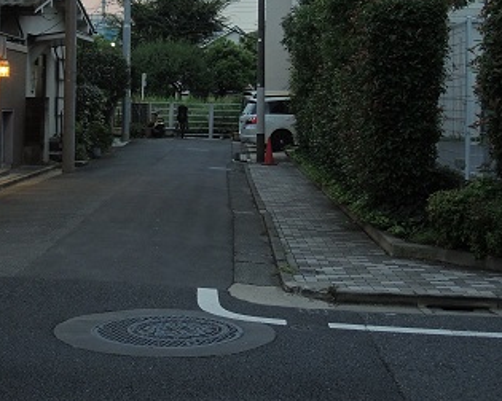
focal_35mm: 65
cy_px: 108
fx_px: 966
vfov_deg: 23.3
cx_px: 156
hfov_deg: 28.9
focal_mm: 7.6
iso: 400
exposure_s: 1/50
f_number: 2.5
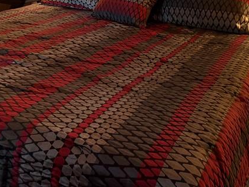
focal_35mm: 58
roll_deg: -2.4
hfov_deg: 33.2
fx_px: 417
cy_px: 9
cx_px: 128
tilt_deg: -12.0
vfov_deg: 24.3
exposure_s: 1/60
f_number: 1.78
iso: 500
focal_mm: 6.76
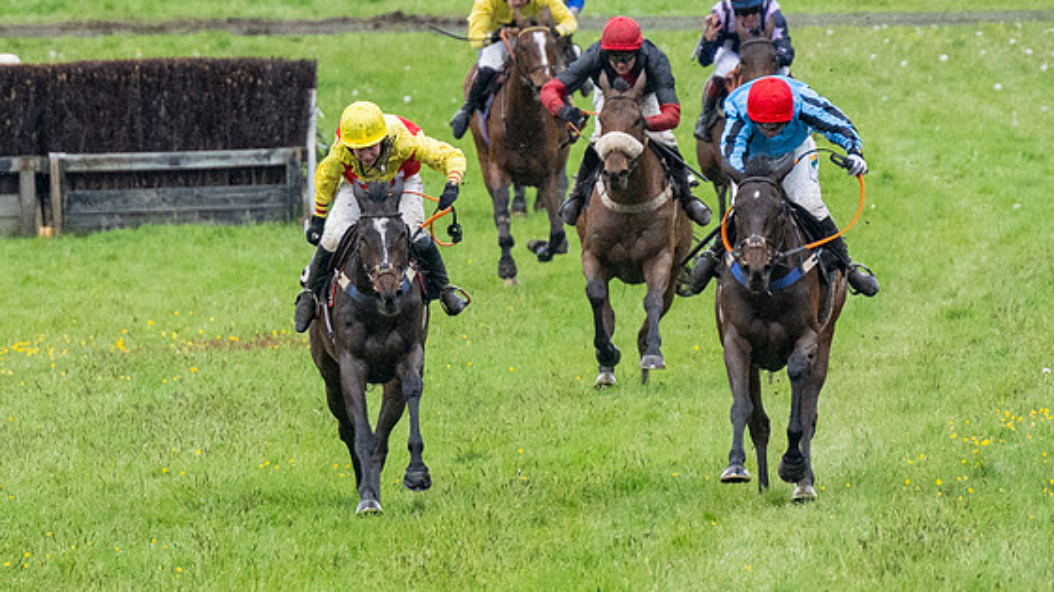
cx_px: 433
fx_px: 26679
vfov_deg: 1.3
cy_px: 252
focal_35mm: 955
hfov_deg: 2.3
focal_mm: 270
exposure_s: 1/1250
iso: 1000
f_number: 4
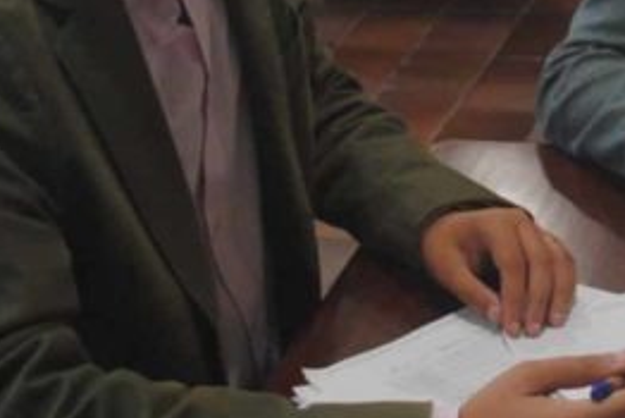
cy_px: 131
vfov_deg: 15.5
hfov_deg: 22.3
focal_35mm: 88
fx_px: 1529
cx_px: 611
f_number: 3.8
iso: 560
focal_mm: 20
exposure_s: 1/30
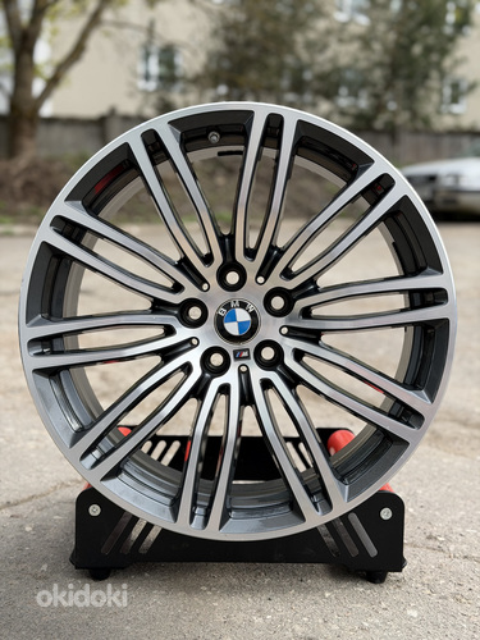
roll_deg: -0.4
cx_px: 240
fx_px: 887
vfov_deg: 39.7
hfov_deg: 30.3
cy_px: 320
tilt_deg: -8.7
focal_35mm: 48
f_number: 1.78
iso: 80
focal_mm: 6.76
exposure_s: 1/1403
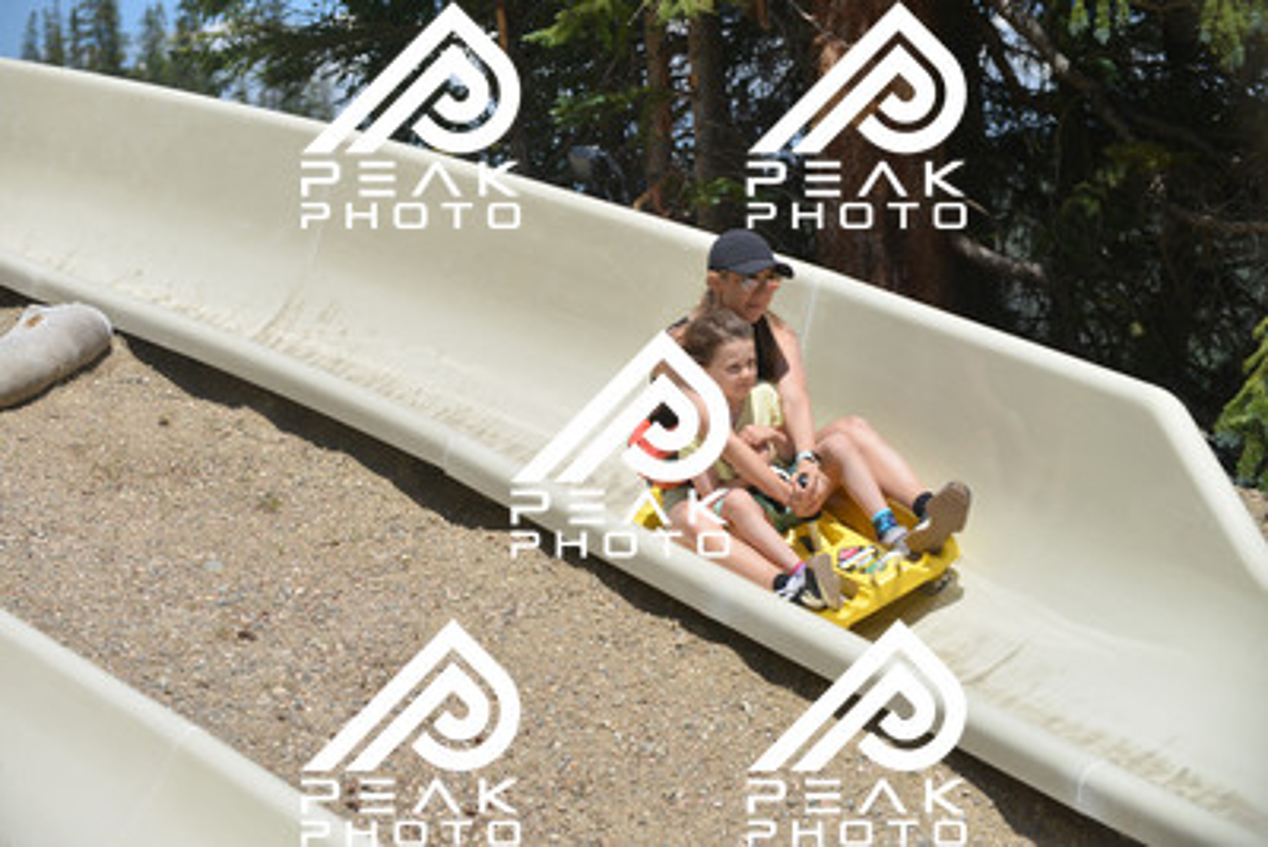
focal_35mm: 122
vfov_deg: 11.2
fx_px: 4298
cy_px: 424
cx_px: 634
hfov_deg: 16.8
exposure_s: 1/800
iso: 140
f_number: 6.3
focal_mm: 122
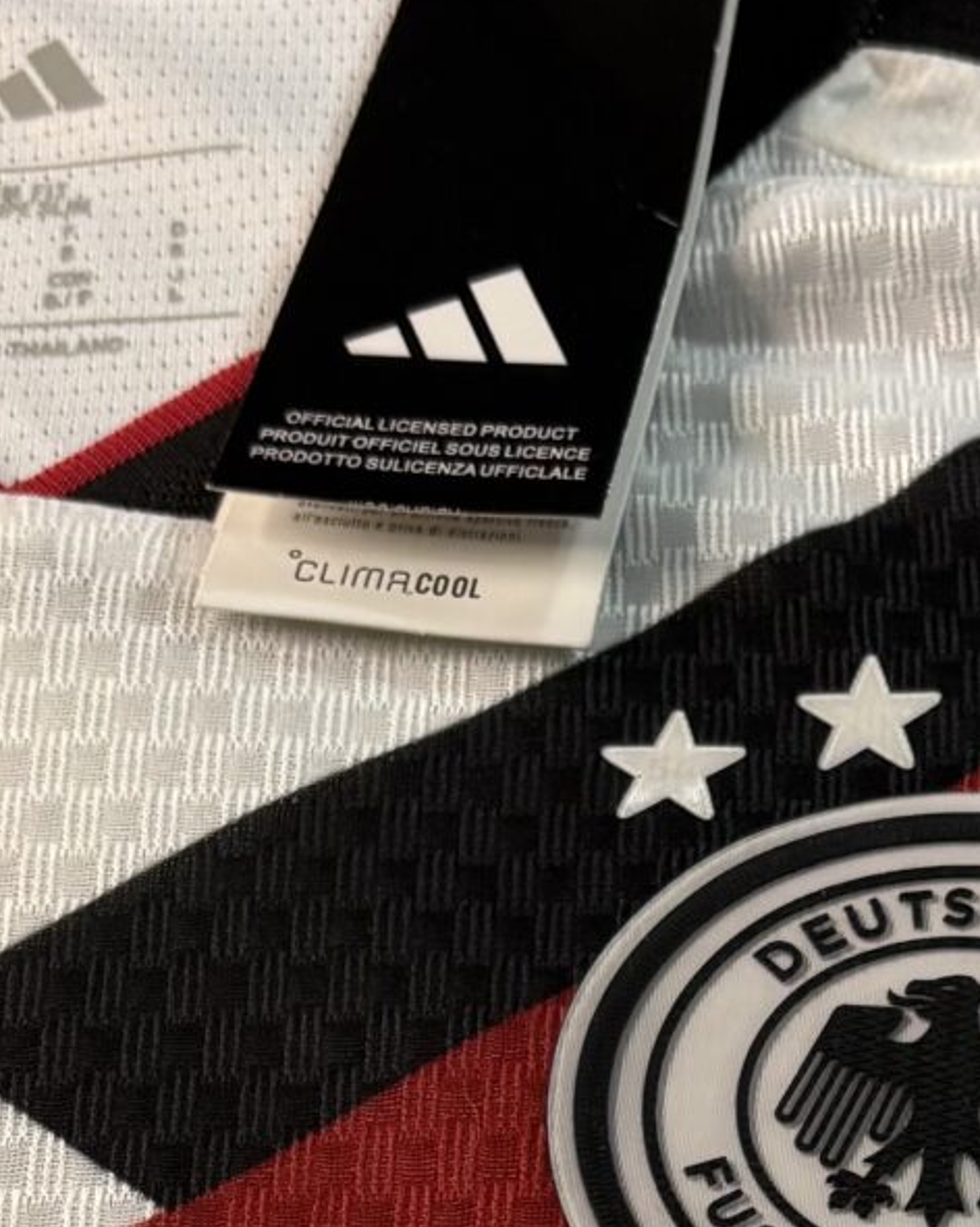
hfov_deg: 13.7
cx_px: 1125
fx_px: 3992
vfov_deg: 16.5
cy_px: 1597
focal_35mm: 110
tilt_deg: -57.8
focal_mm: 5.96
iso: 125
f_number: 1.6
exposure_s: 1/50
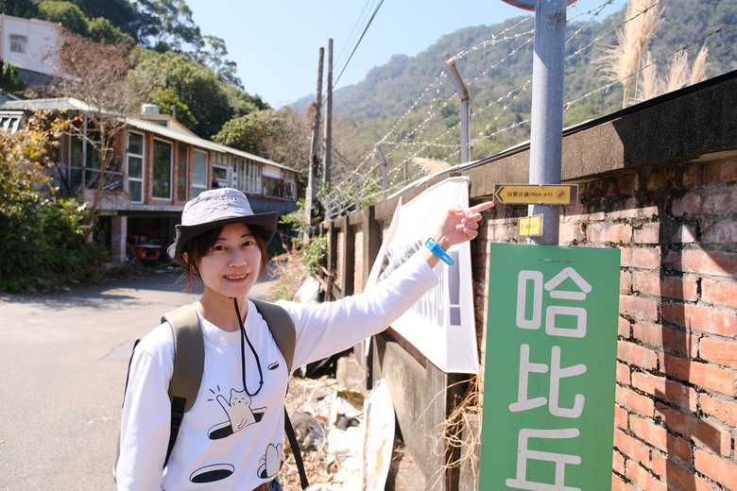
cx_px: 368
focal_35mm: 27
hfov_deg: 67.4
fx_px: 553
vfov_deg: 47.9
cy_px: 246
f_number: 3.2
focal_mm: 18
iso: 320
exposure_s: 1/1250
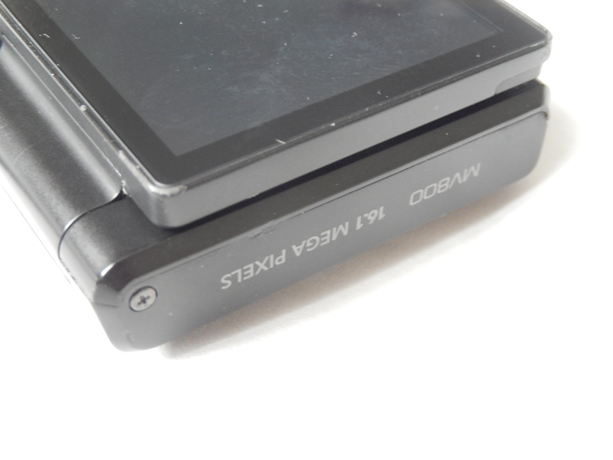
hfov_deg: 33.2
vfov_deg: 25.2
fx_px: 1027
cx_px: 306
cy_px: 230
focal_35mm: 58
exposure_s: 1/8
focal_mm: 10.4
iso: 640
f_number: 4.6
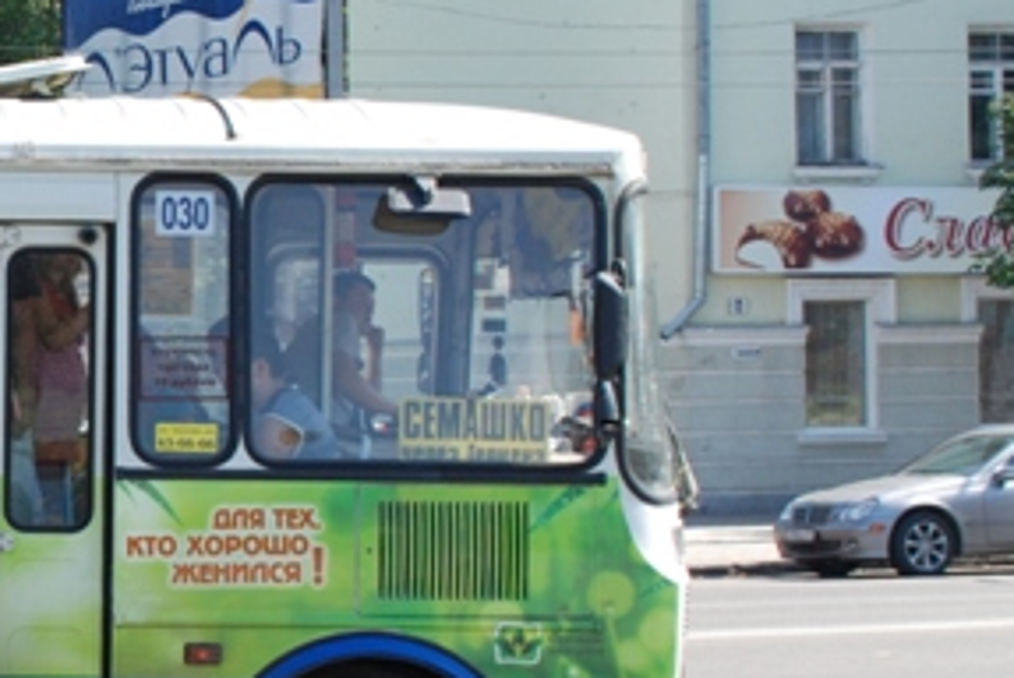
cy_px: 360
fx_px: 2876
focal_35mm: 102
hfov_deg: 18.9
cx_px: -189
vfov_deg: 13.5
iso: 400
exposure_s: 1/320
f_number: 9
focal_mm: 24
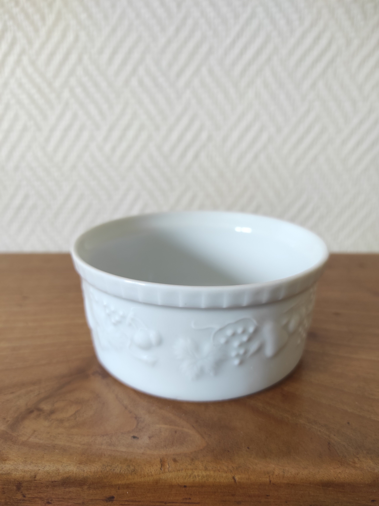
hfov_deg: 54.8
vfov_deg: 69.4
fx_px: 365
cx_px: 190
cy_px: 253
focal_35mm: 25
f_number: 1.89
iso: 243
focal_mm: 5.43
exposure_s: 1/50
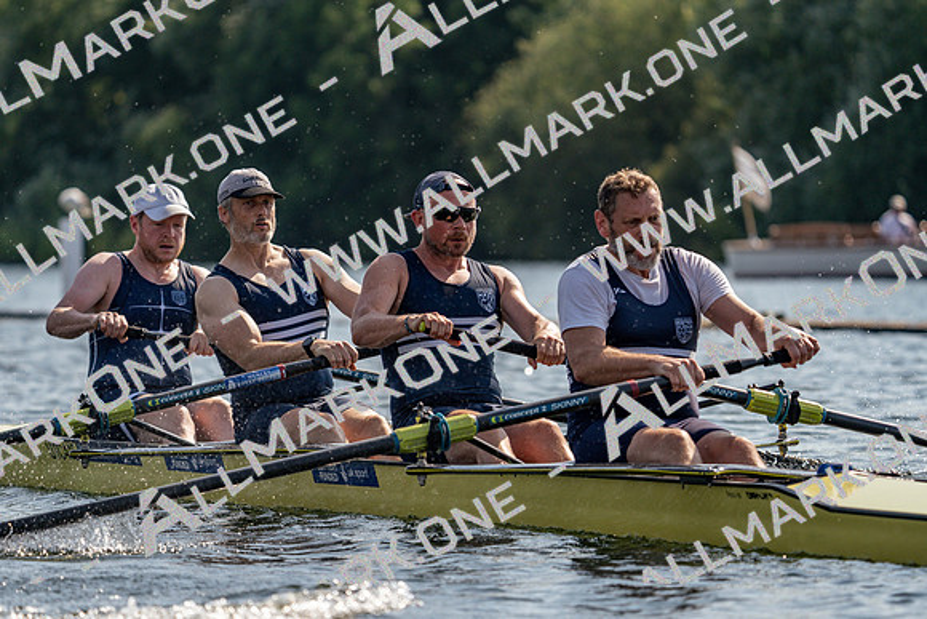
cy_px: 310
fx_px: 7546
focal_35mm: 293
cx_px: 464
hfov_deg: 7.0
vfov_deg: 4.7
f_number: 5.6
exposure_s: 1/1600
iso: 200
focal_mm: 293
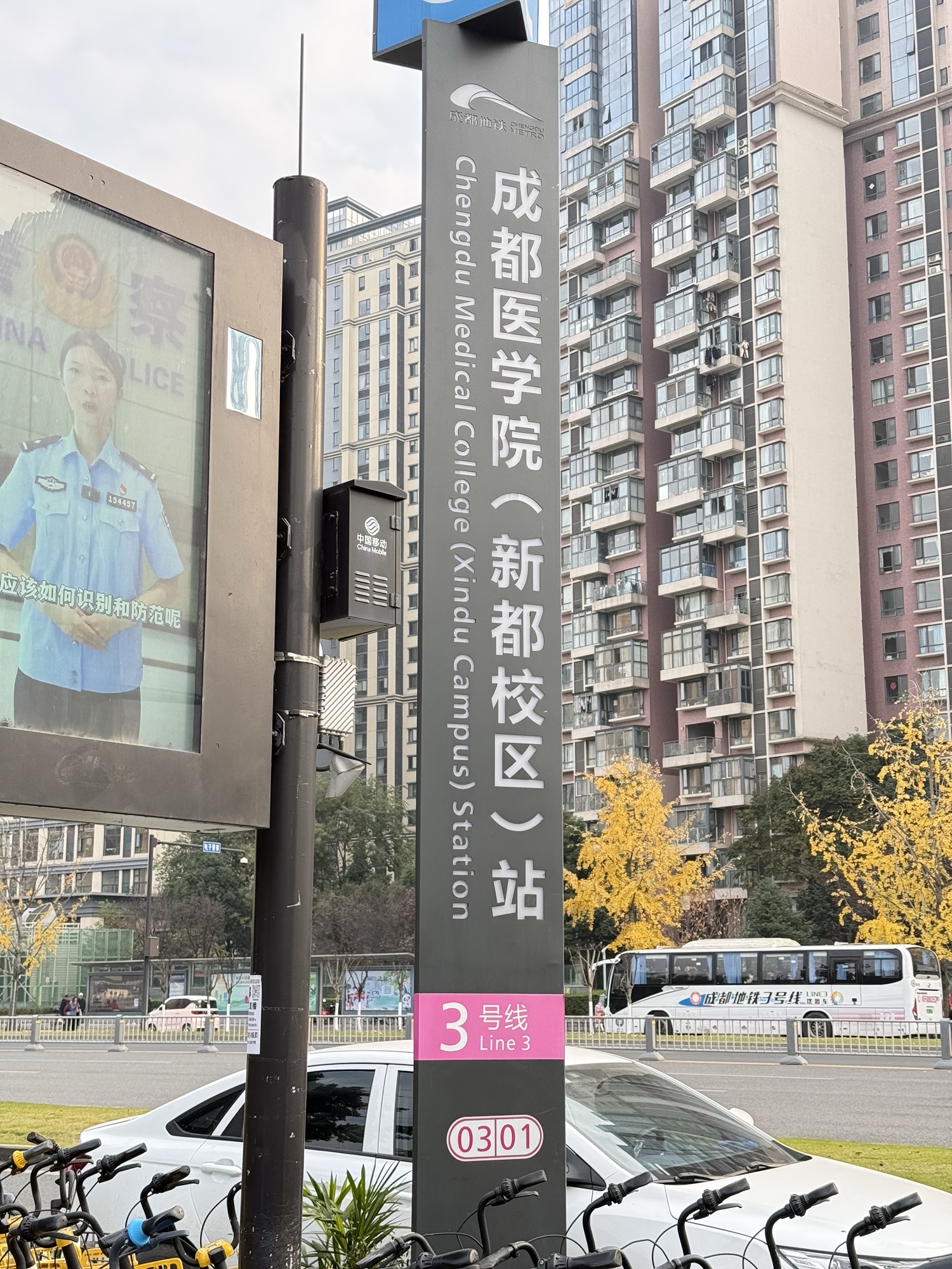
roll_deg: -0.1
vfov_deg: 39.7
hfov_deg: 30.3
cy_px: 634
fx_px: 1760
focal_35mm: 48
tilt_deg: +10.0
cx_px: 476
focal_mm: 6.76
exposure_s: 1/652
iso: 100
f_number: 1.78
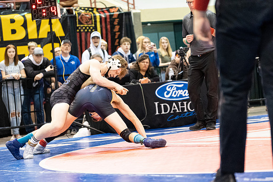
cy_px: 91
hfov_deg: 15.5
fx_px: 1001
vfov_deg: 10.4
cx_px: 136
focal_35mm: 132
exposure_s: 1/500
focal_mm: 132
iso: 12800
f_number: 4
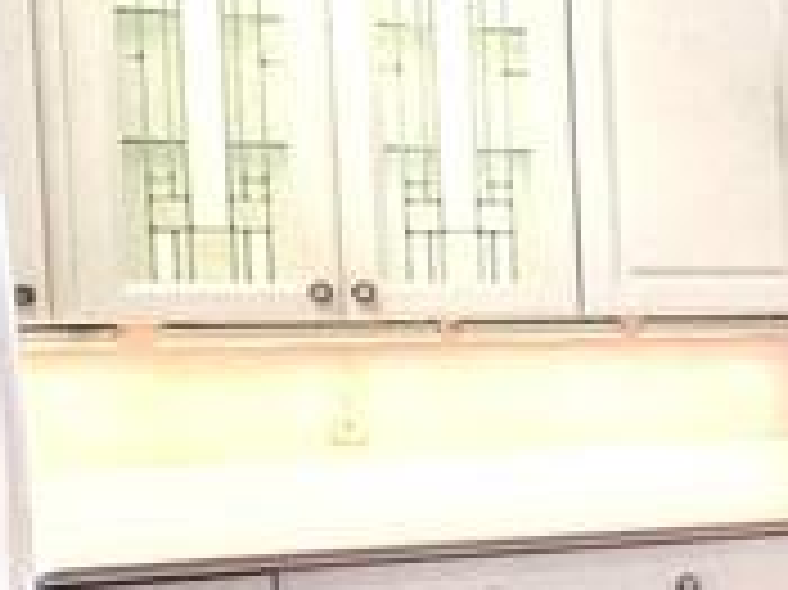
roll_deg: +0.6
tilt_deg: -3.4
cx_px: 1522
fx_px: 1865
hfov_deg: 17.7
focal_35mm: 82
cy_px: 410
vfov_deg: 17.9
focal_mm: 2.22
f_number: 2.2
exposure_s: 1/120
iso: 125
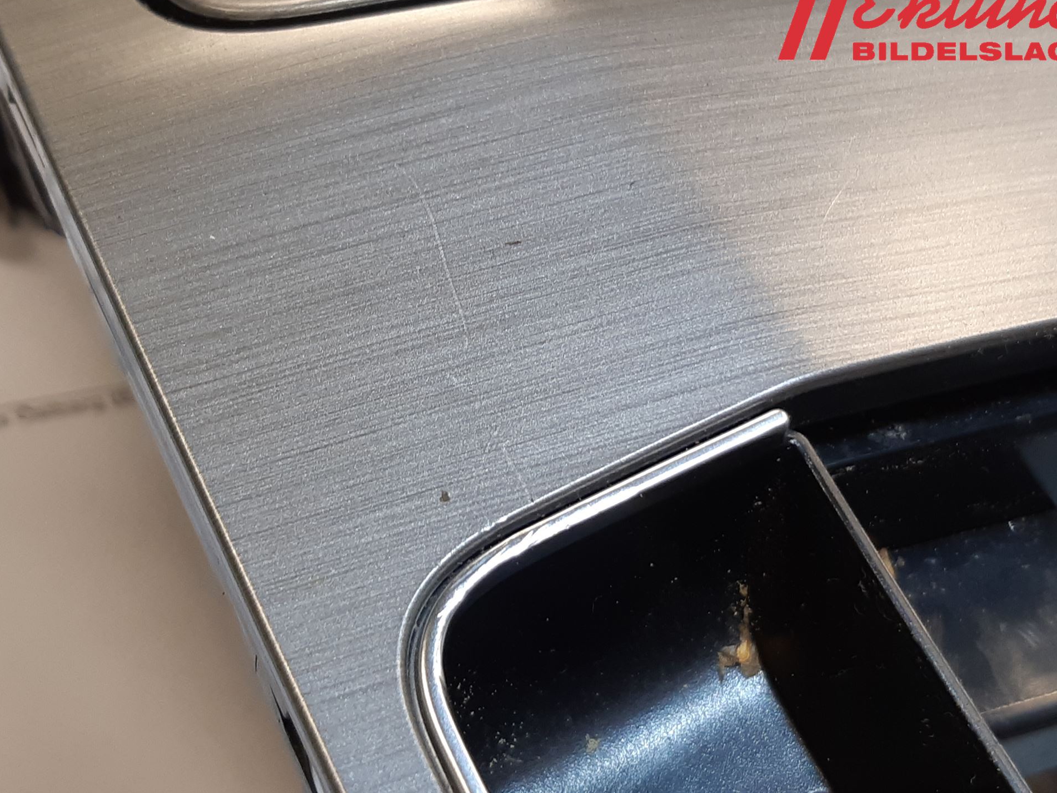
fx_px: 855
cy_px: 393
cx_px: 550
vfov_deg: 49.7
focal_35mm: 28
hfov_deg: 63.4
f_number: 1.7
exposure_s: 1/50
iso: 64
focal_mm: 3.93
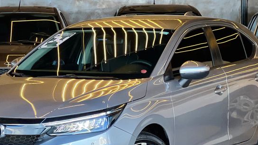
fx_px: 855
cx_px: 105
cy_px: 44
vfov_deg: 9.7
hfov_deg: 17.1
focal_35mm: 125
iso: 125
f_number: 2.8
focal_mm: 9
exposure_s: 1/121
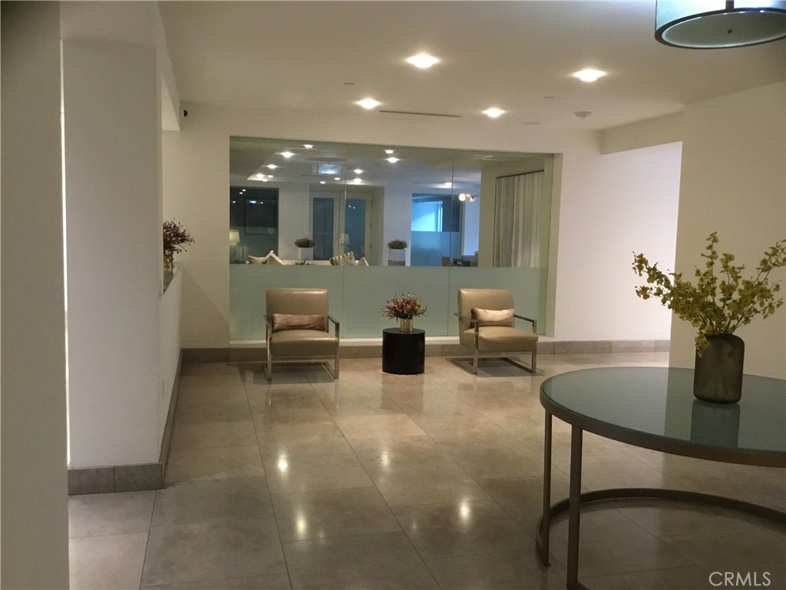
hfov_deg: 58.4
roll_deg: -0.5
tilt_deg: -6.0
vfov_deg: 45.4
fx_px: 704
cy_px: 295
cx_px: 393
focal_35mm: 31
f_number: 2.4
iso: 200
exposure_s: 1/15
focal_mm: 3.3
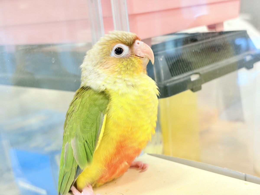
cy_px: 98
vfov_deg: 28.0
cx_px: 130
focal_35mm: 52
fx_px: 391
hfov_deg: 36.8
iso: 64
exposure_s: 1/50
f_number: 1.6
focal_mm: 5.96
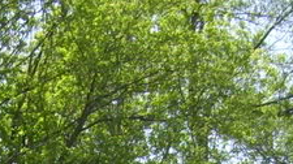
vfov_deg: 6.3
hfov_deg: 11.8
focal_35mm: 179
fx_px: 1389
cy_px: 439
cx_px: -61
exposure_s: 1/320
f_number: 4.8
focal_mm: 6
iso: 80
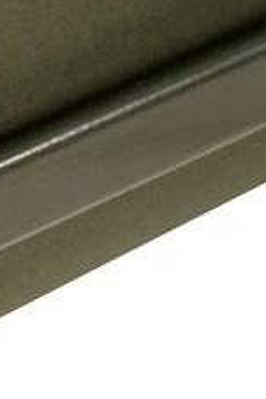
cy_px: -615
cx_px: -580
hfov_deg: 5.5
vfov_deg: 8.1
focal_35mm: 231
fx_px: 2564
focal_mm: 35
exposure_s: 1/160
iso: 560
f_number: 8
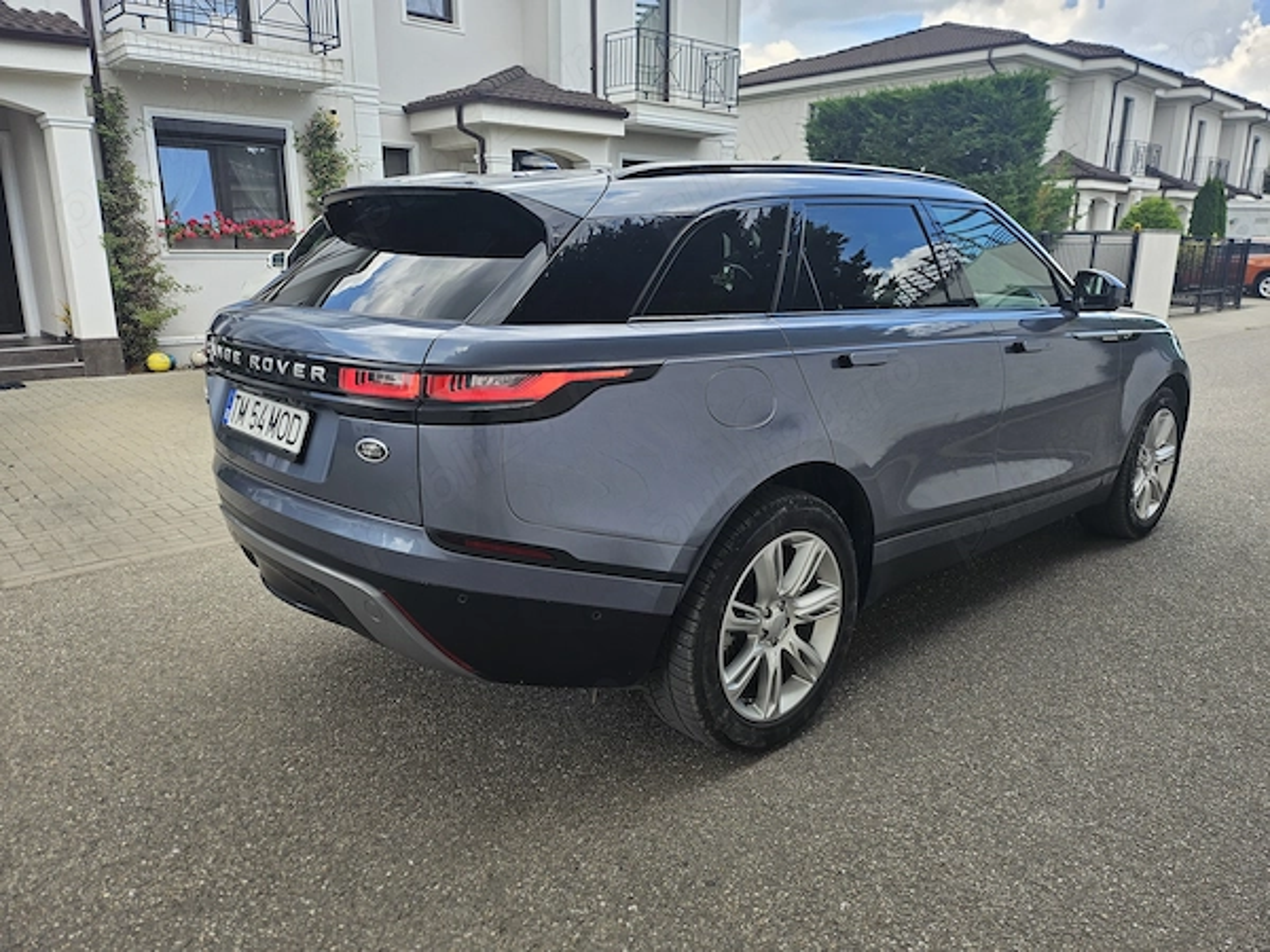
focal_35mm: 24
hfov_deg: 71.6
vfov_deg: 56.8
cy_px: 476
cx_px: 635
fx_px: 881
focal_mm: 5
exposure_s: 1/740
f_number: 1.8
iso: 50
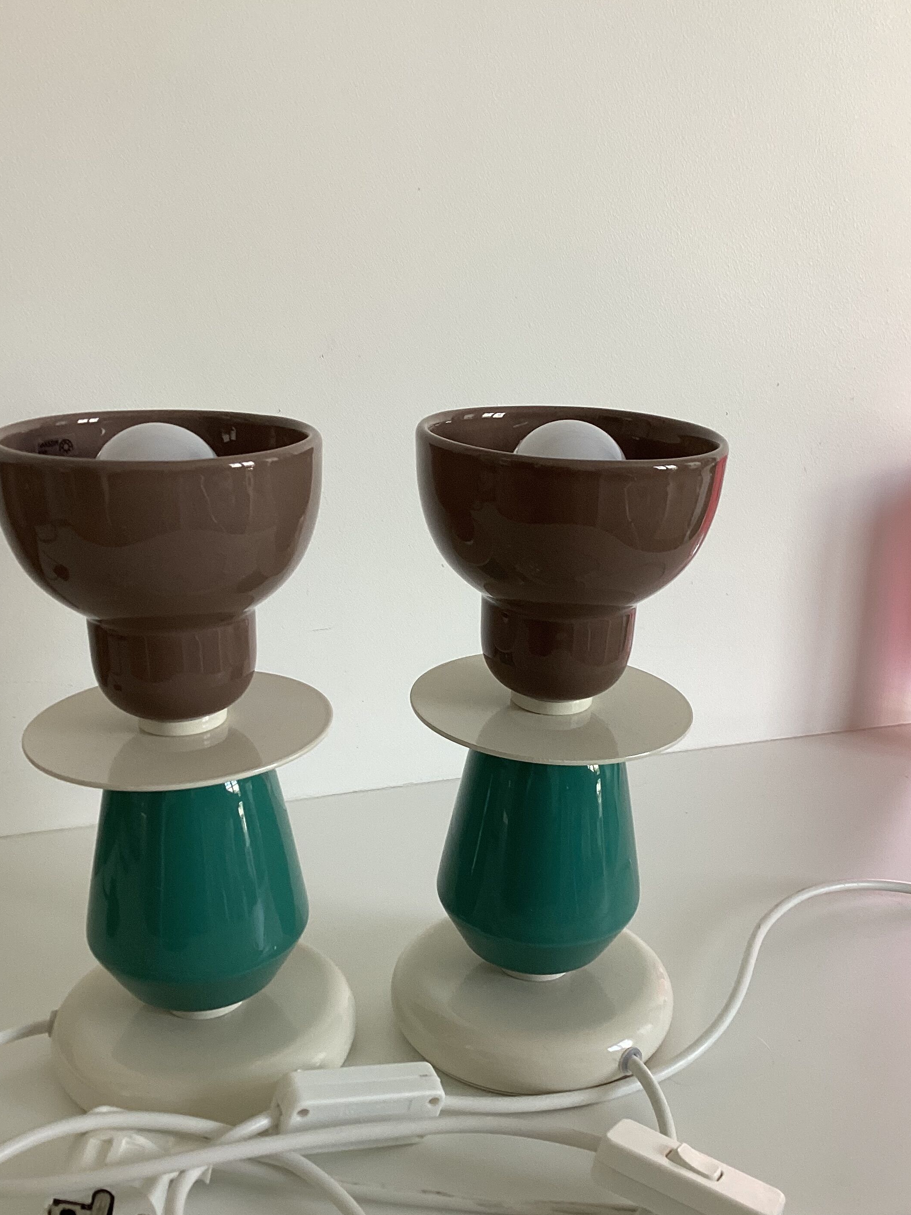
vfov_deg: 51.2
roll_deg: -1.6
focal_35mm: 36
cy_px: 682
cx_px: 483
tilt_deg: -22.2
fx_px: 1263
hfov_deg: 39.6
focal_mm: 3.3
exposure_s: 1/60
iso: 50
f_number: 2.4
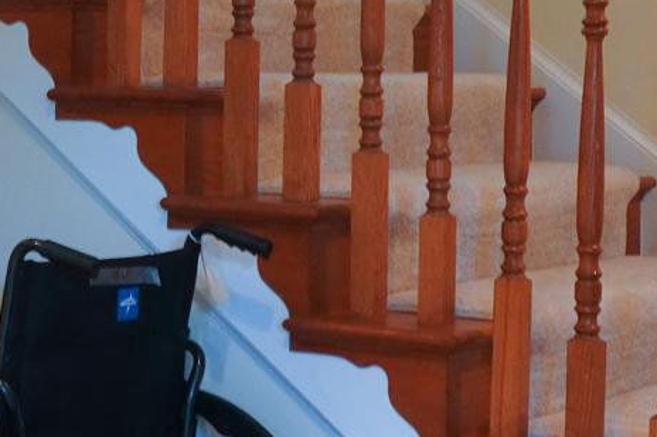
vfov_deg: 12.8
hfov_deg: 18.3
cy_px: 78
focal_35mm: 106
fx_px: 1934
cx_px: -122
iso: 800
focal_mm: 16
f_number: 7.1
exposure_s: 1/6
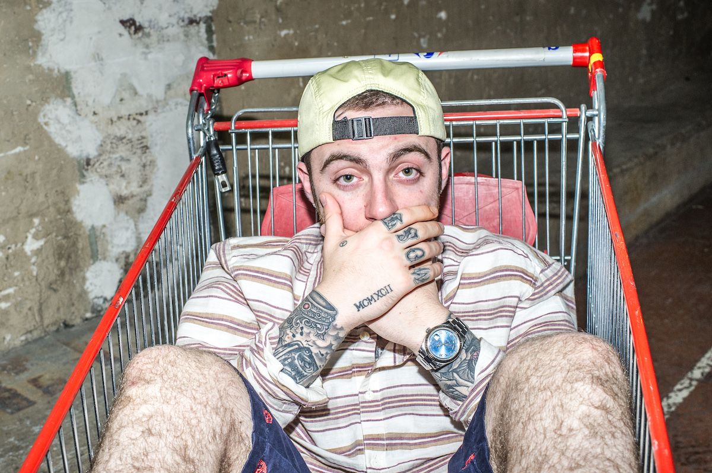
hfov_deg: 54.5
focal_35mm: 35
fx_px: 692
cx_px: 356
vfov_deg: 37.8
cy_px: 236
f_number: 8
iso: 1600
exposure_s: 1/125
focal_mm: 35
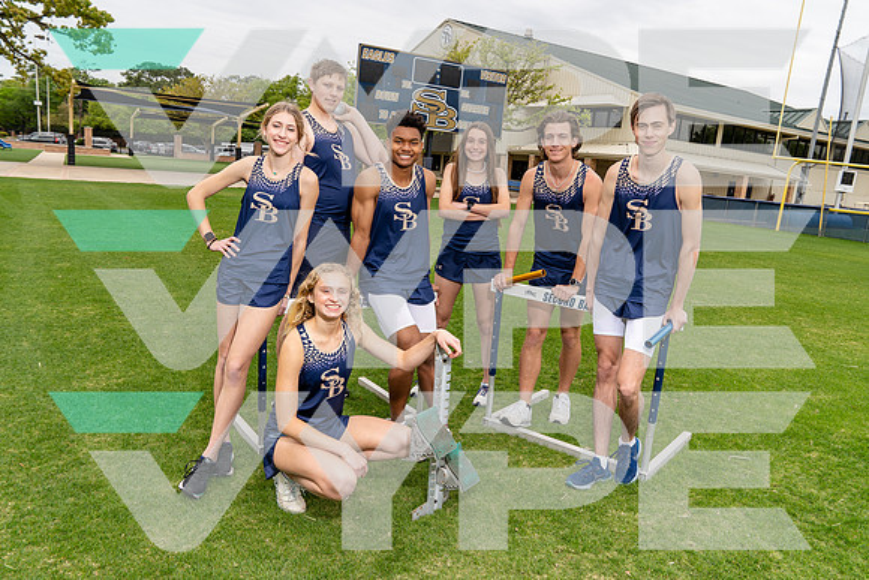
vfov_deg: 49.6
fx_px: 628
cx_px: 434
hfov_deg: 69.4
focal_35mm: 26
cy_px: 290
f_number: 7.1
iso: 100
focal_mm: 26
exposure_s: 1/250
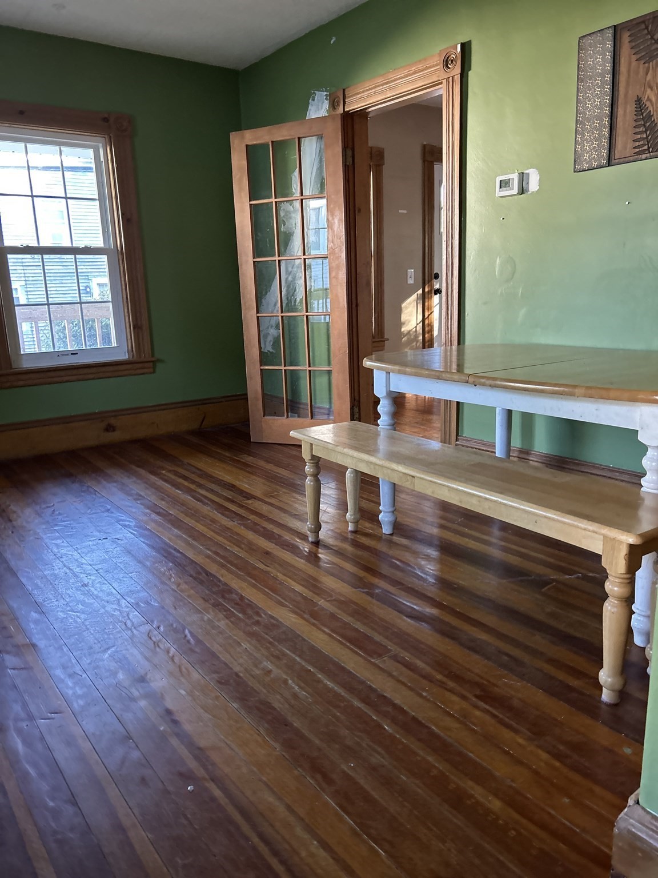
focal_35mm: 26
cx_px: 329
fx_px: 659
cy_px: 439
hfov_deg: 53.1
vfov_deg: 67.3
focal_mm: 5.7
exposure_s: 1/60
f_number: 1.5
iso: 400
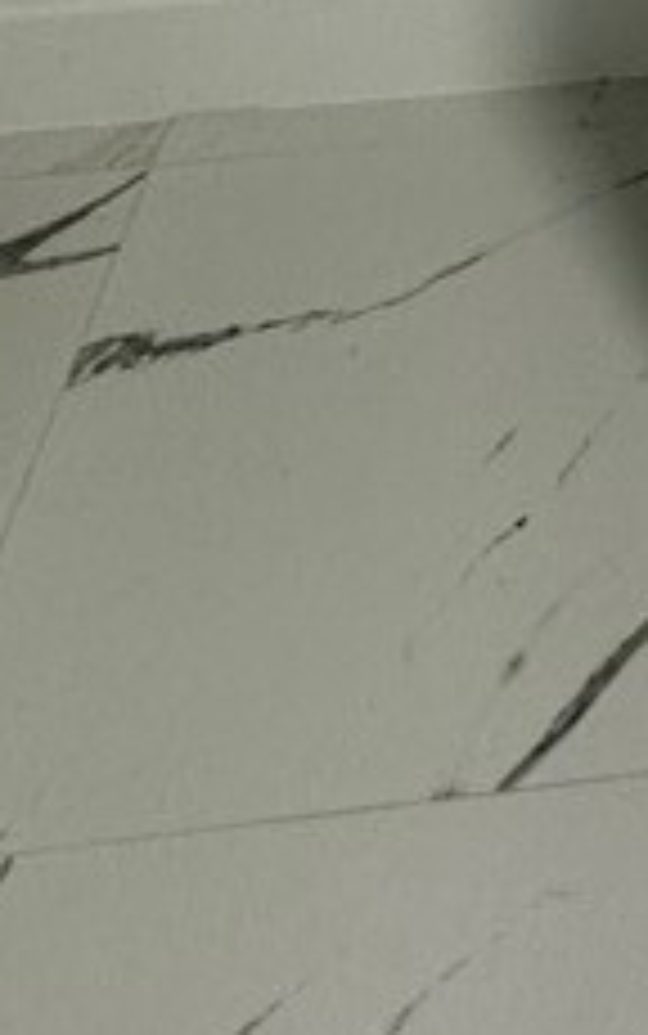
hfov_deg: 18.2
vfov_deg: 20.4
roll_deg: +1.0
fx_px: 1863
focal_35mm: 66
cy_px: -886
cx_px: 882
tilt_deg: -5.3
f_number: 2.2
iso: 200
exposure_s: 1/60
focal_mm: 2.22
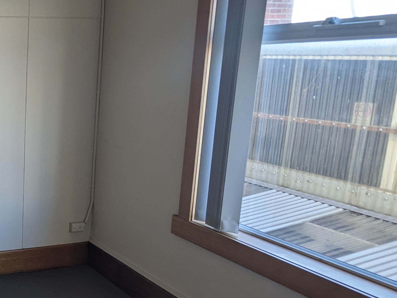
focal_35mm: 40
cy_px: 162
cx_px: -66
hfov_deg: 37.1
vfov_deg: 35.9
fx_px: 459
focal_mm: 2.22
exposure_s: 1/37.2
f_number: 2.2
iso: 30
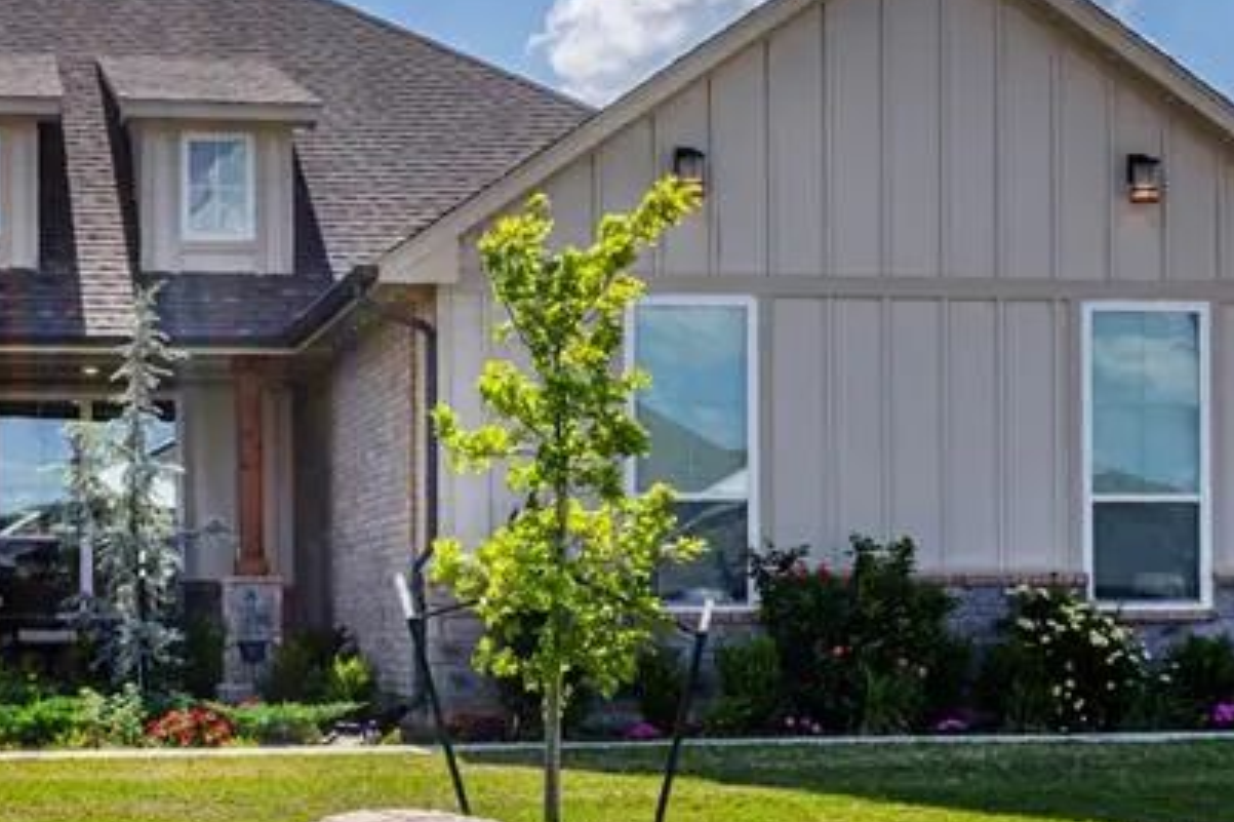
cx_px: 355
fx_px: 2535
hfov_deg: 27.1
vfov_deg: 18.3
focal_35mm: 74
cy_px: 613
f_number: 18
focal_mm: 29
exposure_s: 1/160
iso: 100
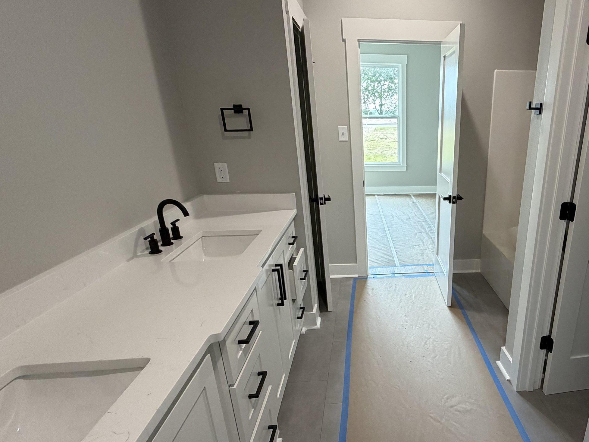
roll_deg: -0.2
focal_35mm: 22
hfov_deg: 72.9
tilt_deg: -20.4
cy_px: 254
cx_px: 415
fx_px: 374
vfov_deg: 60.8
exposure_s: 1/120
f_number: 2.2
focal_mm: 2.22
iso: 320
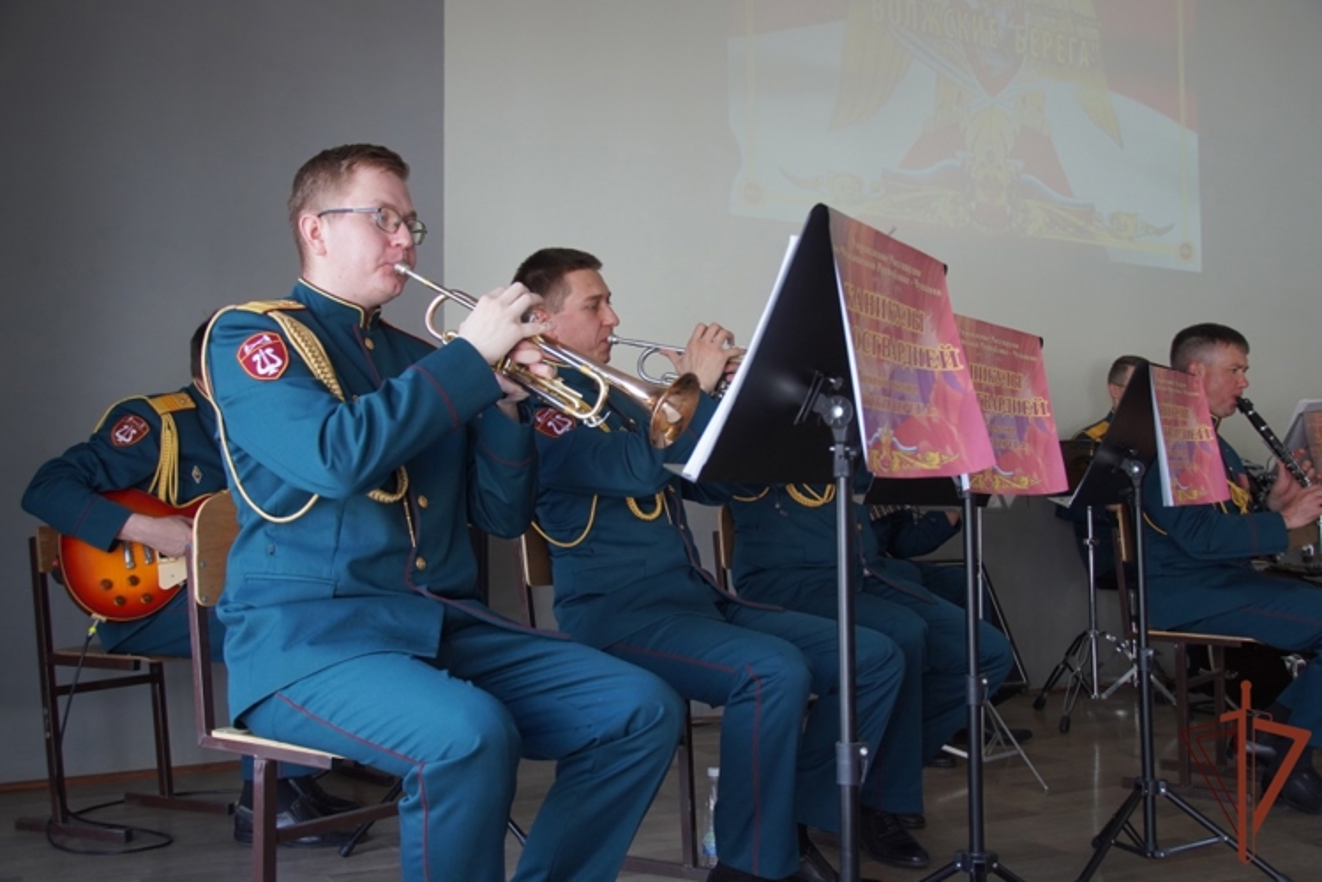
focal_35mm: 38
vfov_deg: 35.5
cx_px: 661
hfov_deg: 51.3
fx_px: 1378
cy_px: 441
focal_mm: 25
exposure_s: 1/160
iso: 500
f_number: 4
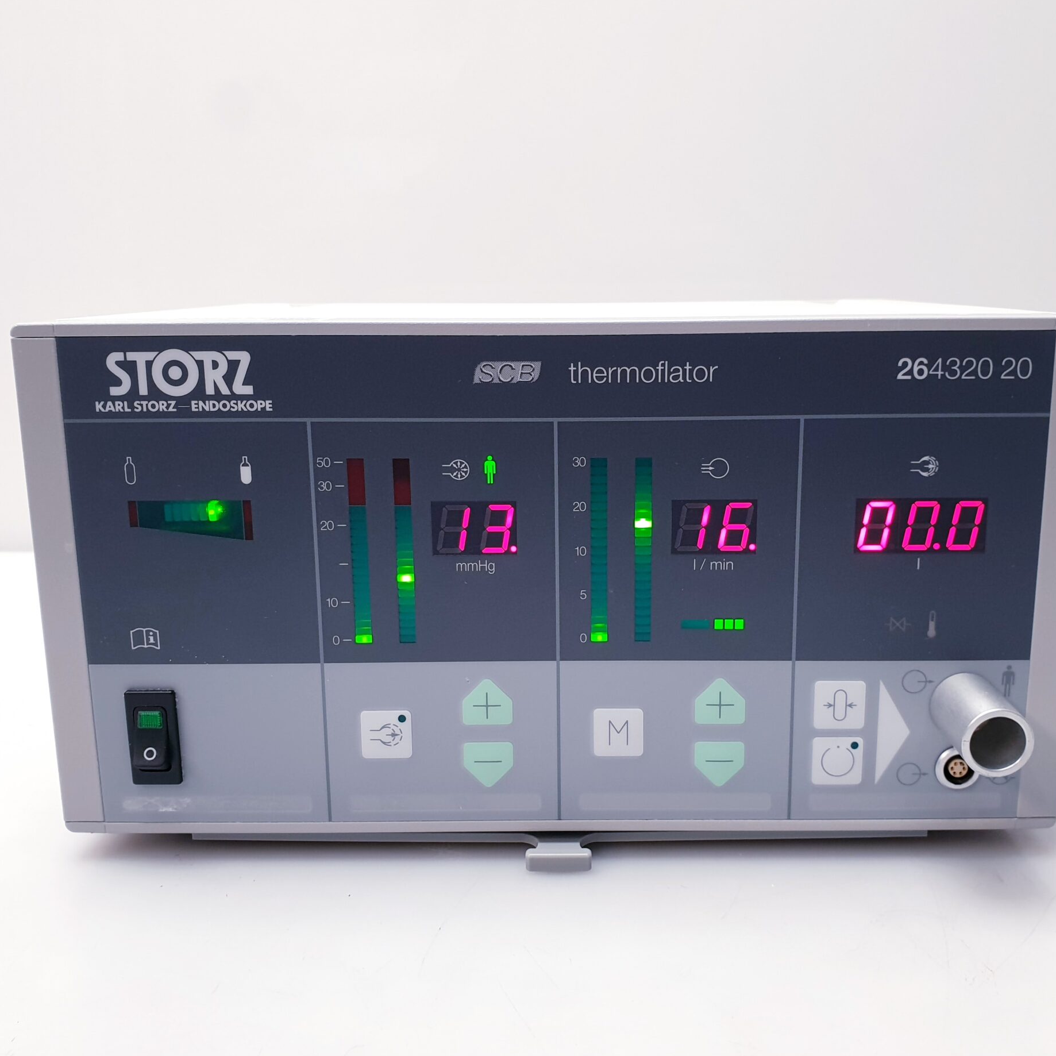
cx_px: 574
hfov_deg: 51.0
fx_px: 1104
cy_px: 538
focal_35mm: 32
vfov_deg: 51.1
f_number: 2.4
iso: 100
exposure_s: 1/50
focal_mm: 4.3
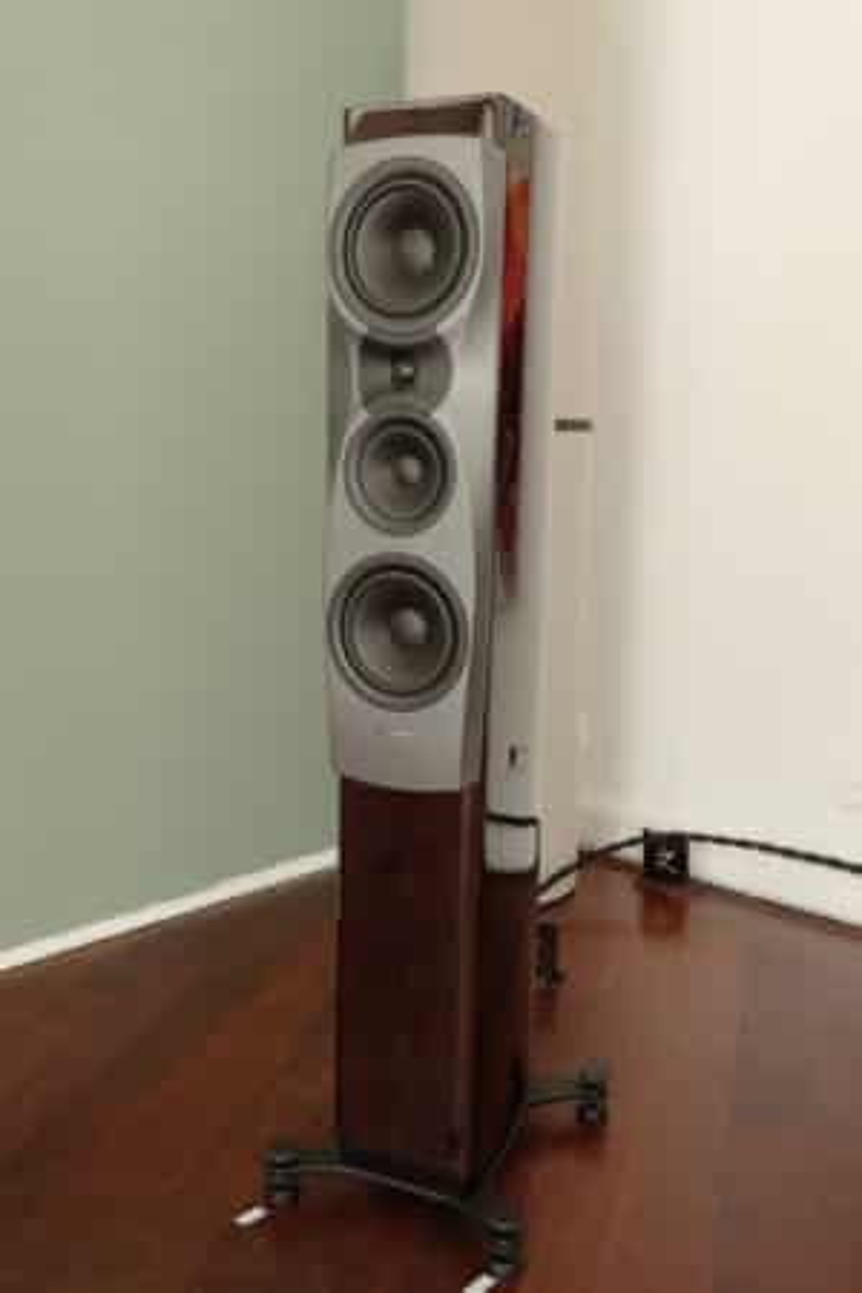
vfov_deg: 54.4
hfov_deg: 37.9
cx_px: 431
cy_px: 646
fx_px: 1257
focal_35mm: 35
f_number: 5.6
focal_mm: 24
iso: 100
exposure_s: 1/3.33
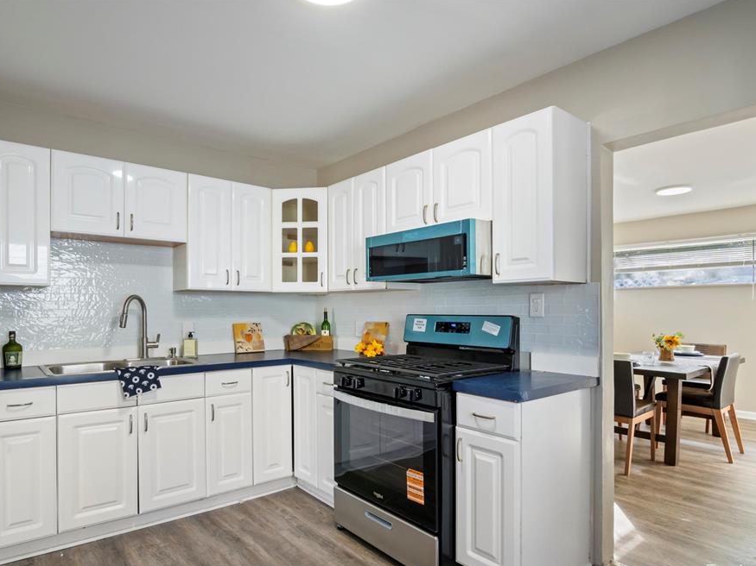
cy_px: 291
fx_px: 405
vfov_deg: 69.9
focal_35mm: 19
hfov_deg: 85.9
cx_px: 351
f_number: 8
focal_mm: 11
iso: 800
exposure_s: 1/13
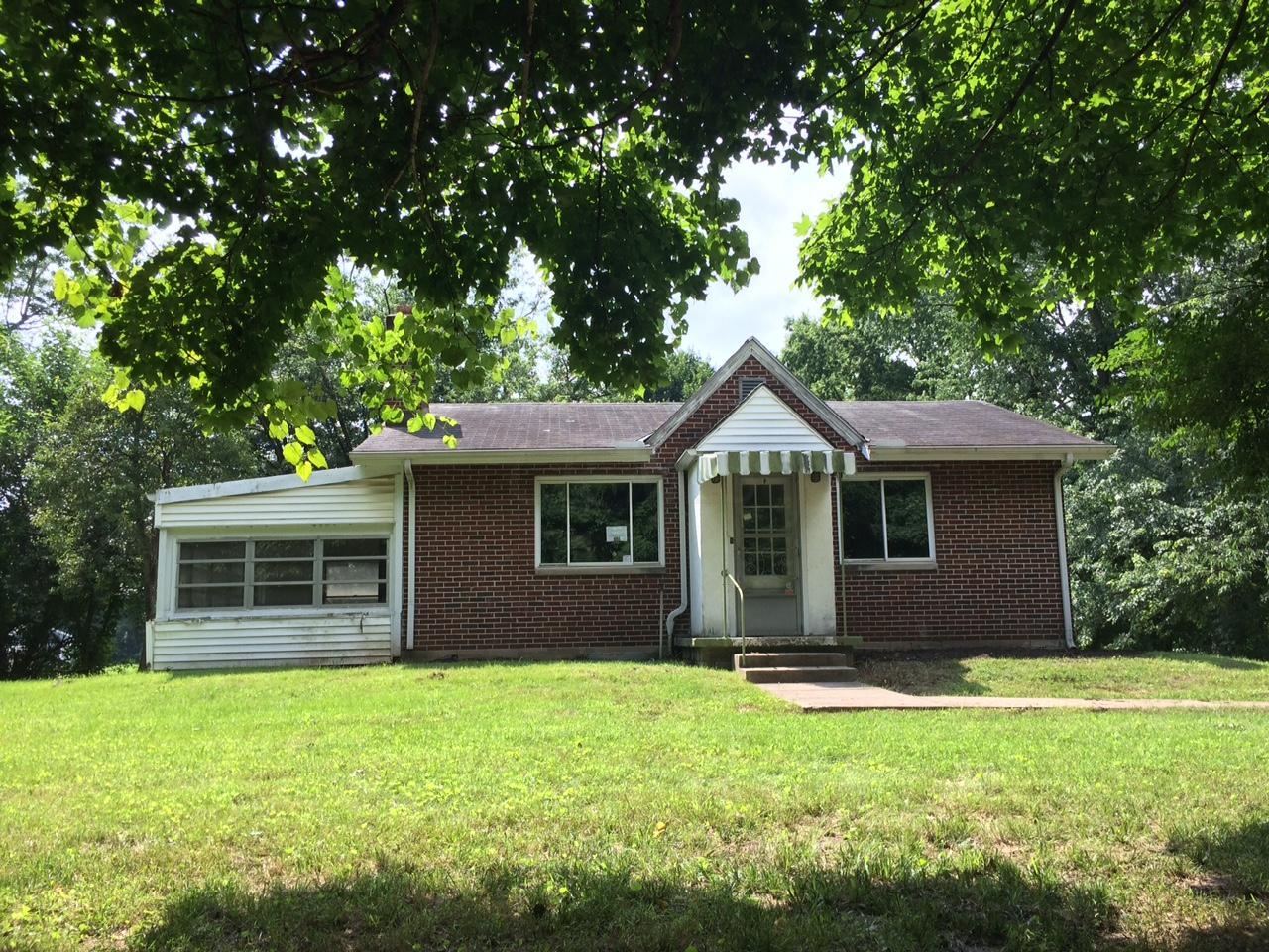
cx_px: 634
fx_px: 1063
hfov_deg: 61.7
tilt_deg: +7.7
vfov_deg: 48.2
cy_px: 476
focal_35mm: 29
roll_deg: +1.5
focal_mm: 4.15
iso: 32
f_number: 2.2
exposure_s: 1/789
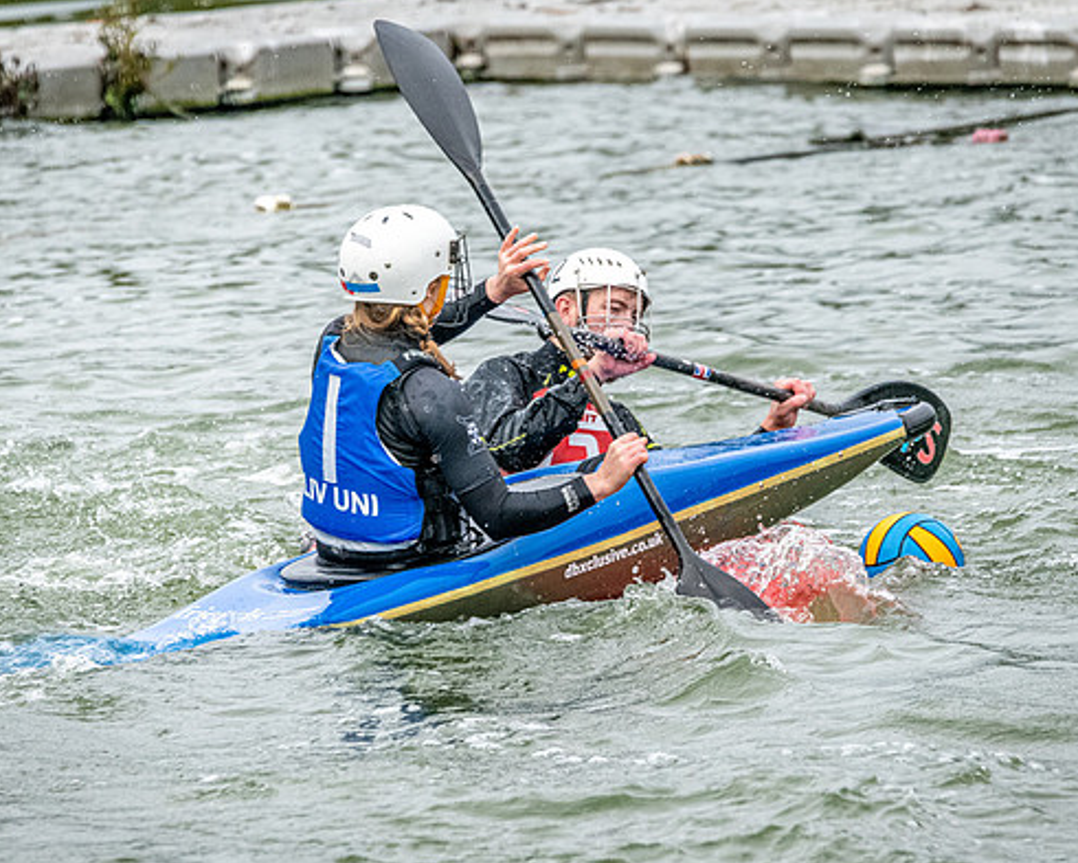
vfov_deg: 2.7
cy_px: 529
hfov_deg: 3.3
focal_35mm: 582
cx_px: 541
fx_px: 18572
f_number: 7.1
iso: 3200
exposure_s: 1/2000
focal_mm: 400
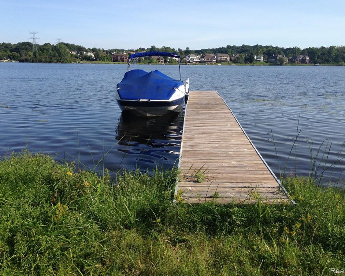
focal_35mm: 35
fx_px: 357
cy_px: 136
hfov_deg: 51.5
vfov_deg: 42.2
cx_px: 180
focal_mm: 4.12
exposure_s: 1/1466
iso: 50
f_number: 2.4
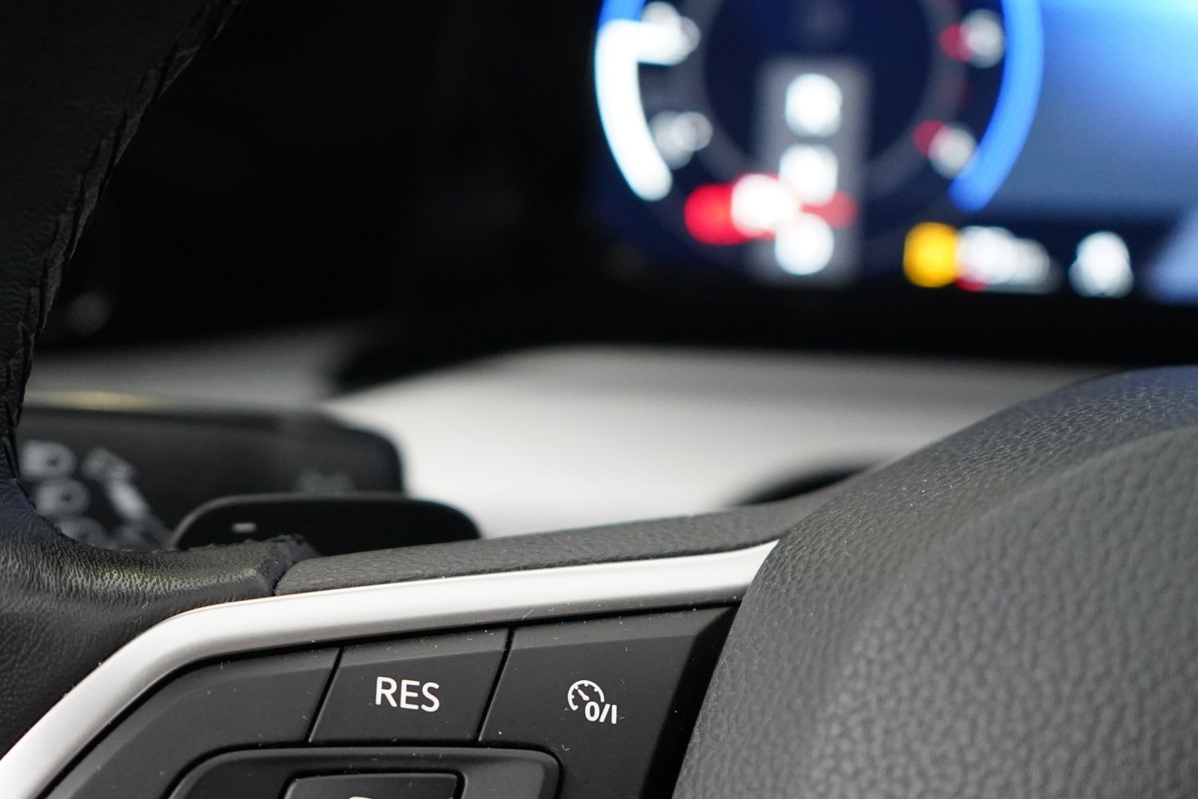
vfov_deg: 22.6
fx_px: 1963
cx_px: 462
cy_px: 669
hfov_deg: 33.8
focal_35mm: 59
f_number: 4
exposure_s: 1/60
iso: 5000
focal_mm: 35
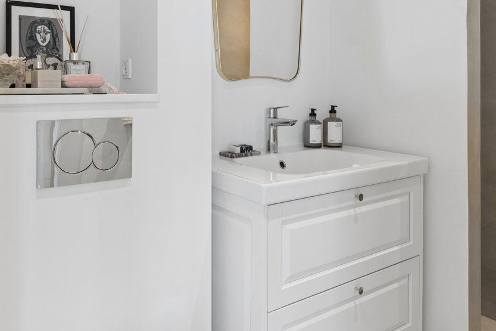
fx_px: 386
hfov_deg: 64.9
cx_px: 199
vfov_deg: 46.3
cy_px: 187
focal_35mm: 28
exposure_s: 1/8
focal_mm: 14
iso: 200
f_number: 8
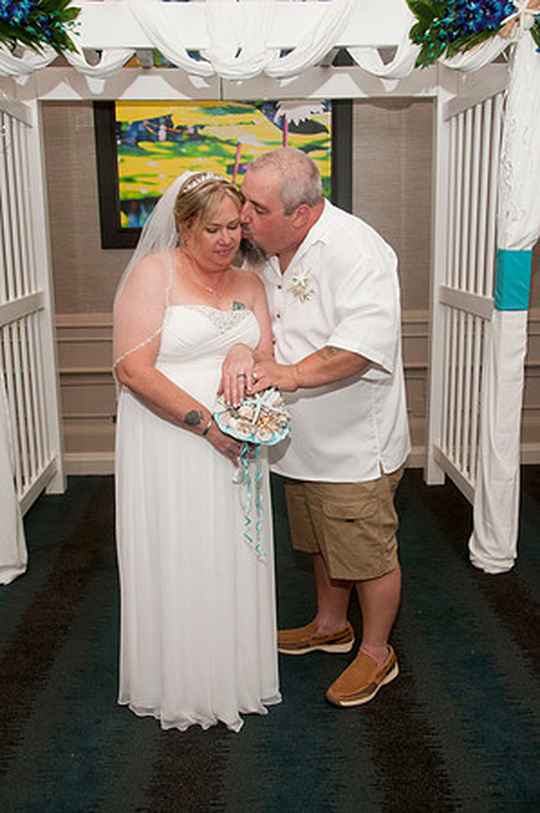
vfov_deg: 57.3
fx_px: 744
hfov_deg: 39.9
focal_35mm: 33
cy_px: 406
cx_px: 270
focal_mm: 22
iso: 400
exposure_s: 1/60
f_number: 5.6
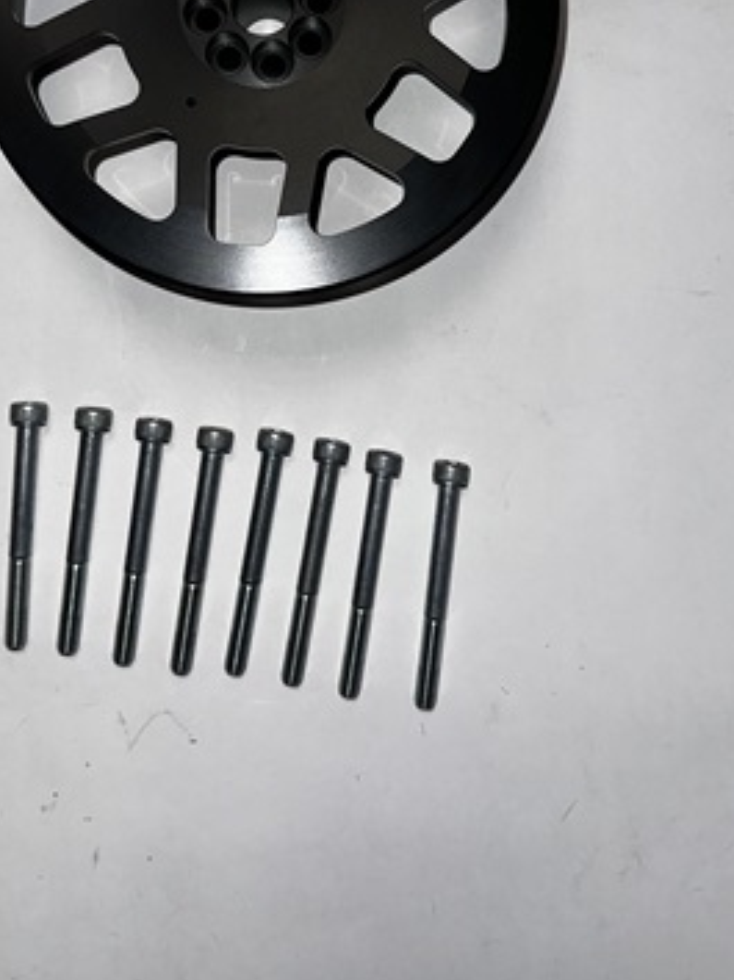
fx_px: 1161
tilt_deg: -85.2
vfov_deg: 44.3
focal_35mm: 41
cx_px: 328
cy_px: 244
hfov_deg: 35.1
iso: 50
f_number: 1.78
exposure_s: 1/235
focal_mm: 6.86
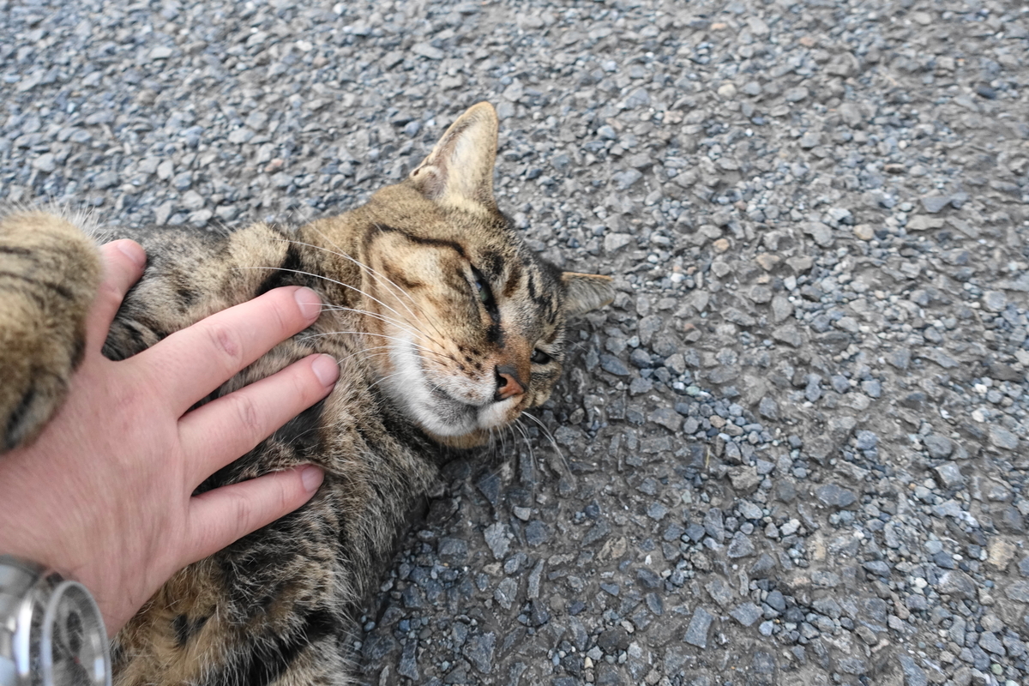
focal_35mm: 24
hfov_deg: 73.7
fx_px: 686
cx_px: 514
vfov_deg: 53.1
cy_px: 343
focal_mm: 8.8
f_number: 2.8
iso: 640
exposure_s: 1/200
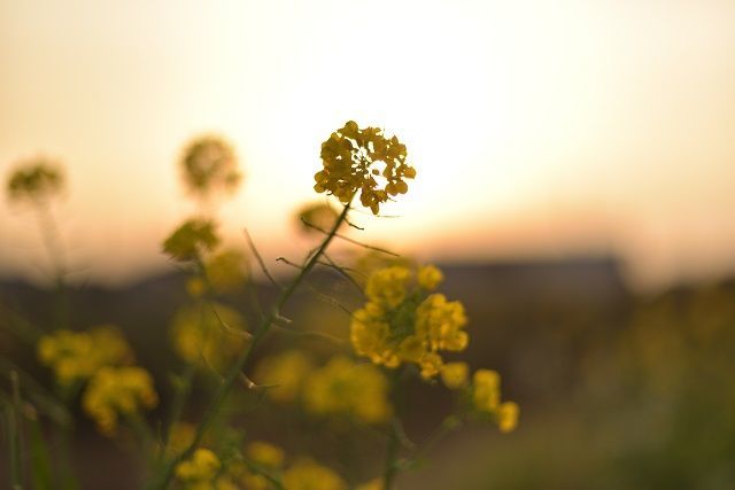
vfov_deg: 27.0
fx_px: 1021
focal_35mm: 50
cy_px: 245
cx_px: 368
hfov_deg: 39.6
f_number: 1.4
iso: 100
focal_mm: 50
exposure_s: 1/4000
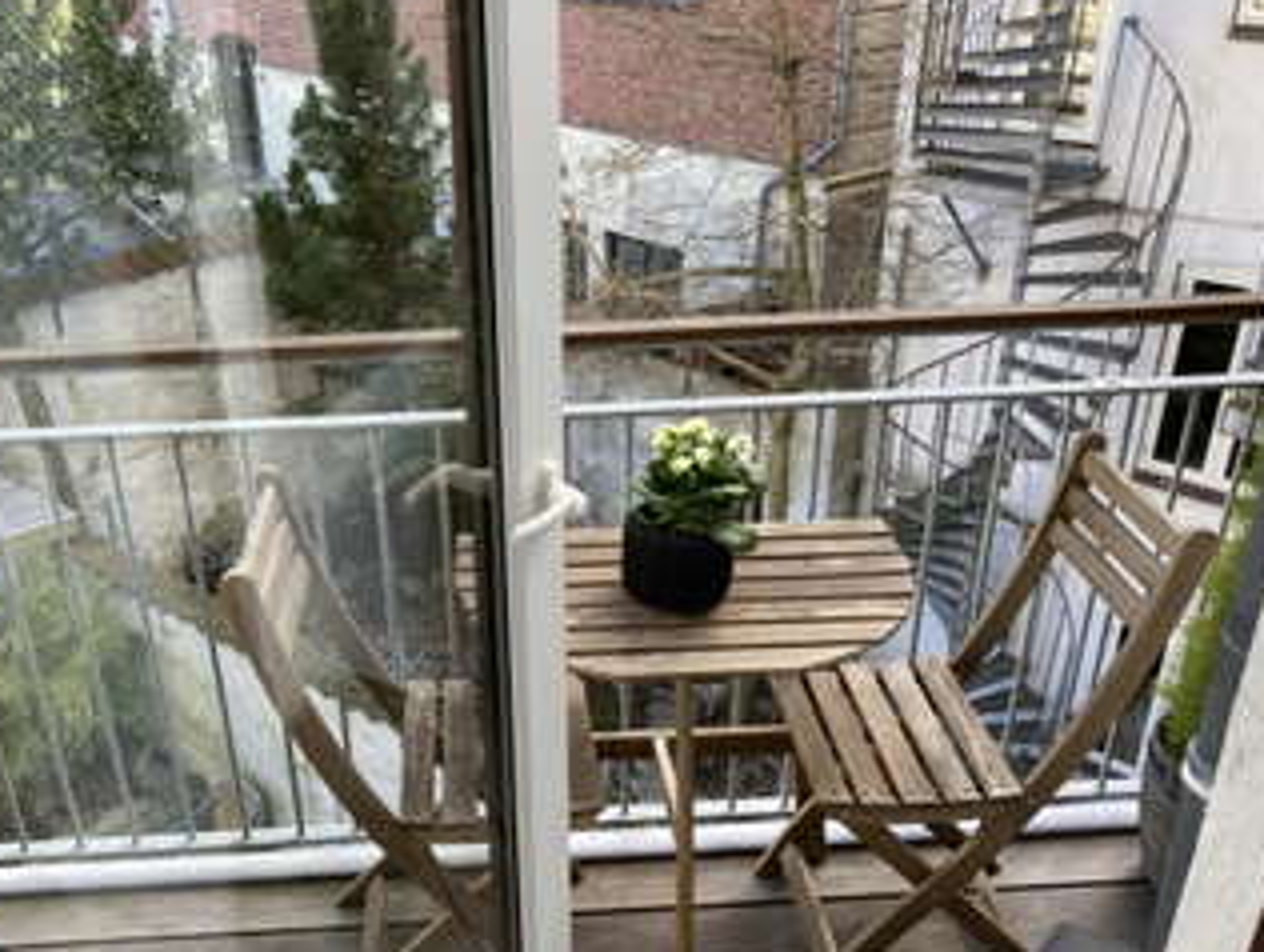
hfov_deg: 55.1
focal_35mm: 33
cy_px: 540
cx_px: 558
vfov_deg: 43.0
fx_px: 1207
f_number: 1.8
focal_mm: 3.99
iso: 25
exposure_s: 1/100
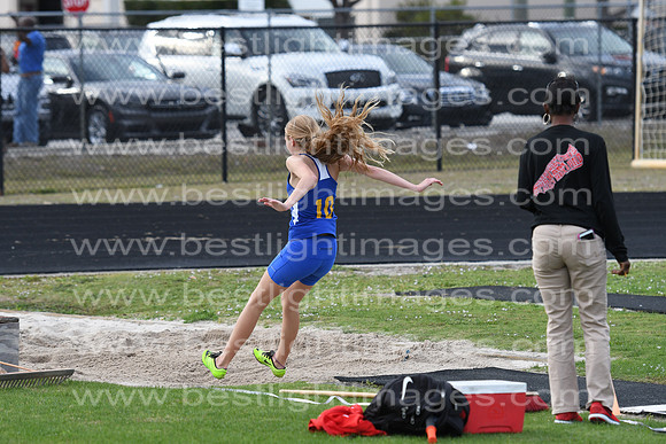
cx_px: 333
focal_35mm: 218
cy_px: 222
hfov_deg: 9.5
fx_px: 4025
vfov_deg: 6.3
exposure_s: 1/1600
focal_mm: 145
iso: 400
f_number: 4
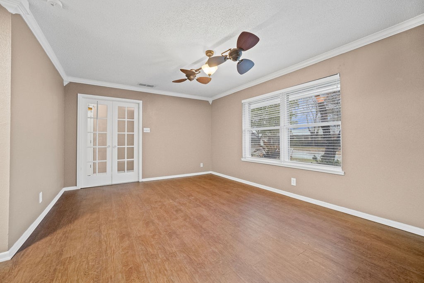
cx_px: 212
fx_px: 159
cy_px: 142
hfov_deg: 106.3
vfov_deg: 83.3
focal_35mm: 14
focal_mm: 9
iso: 1600
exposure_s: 1/6
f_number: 3.5
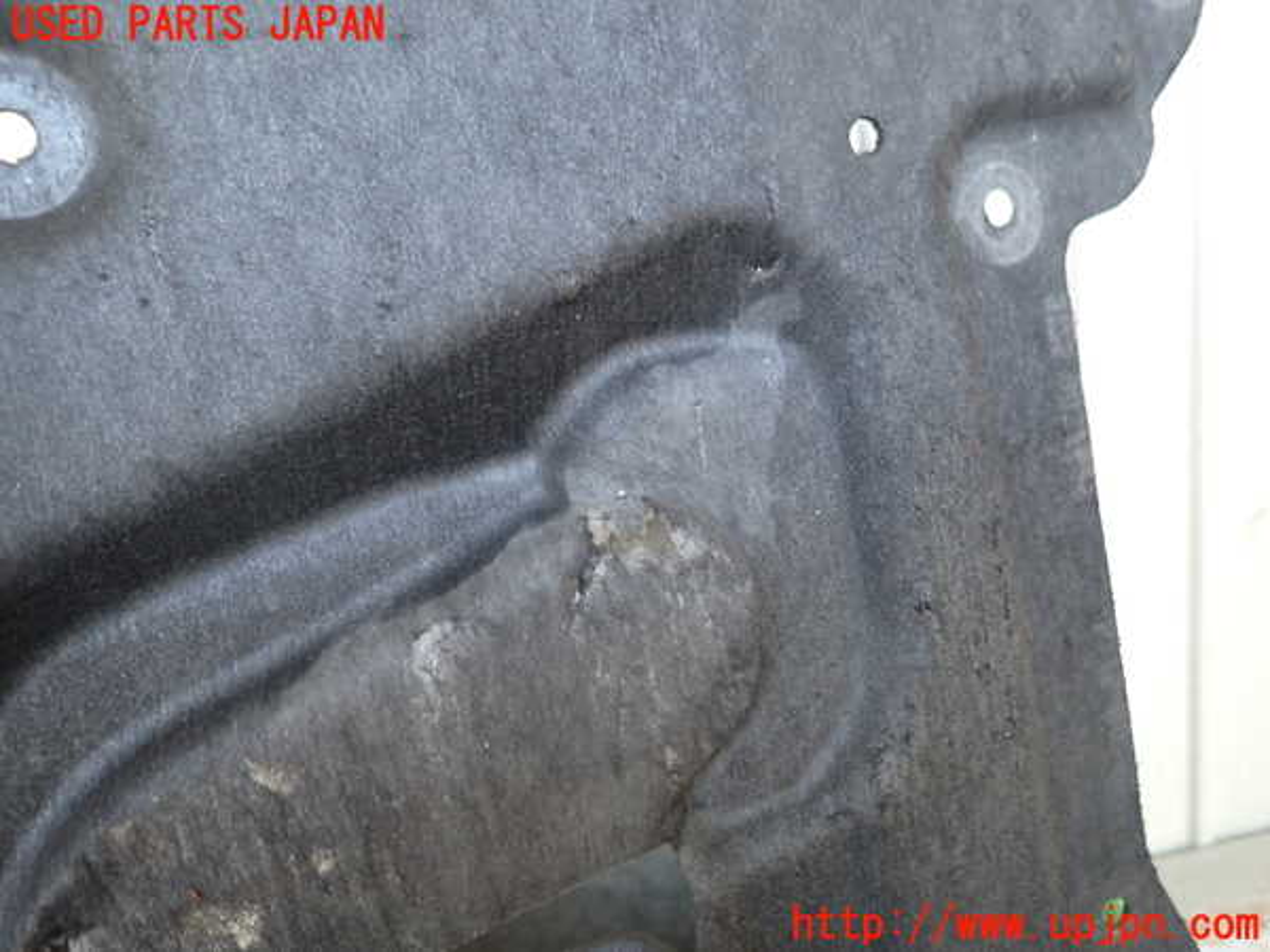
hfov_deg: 69.4
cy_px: 476
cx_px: 635
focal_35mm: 25
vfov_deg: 54.9
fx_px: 917
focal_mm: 4.5
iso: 200
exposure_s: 1/40
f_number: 2
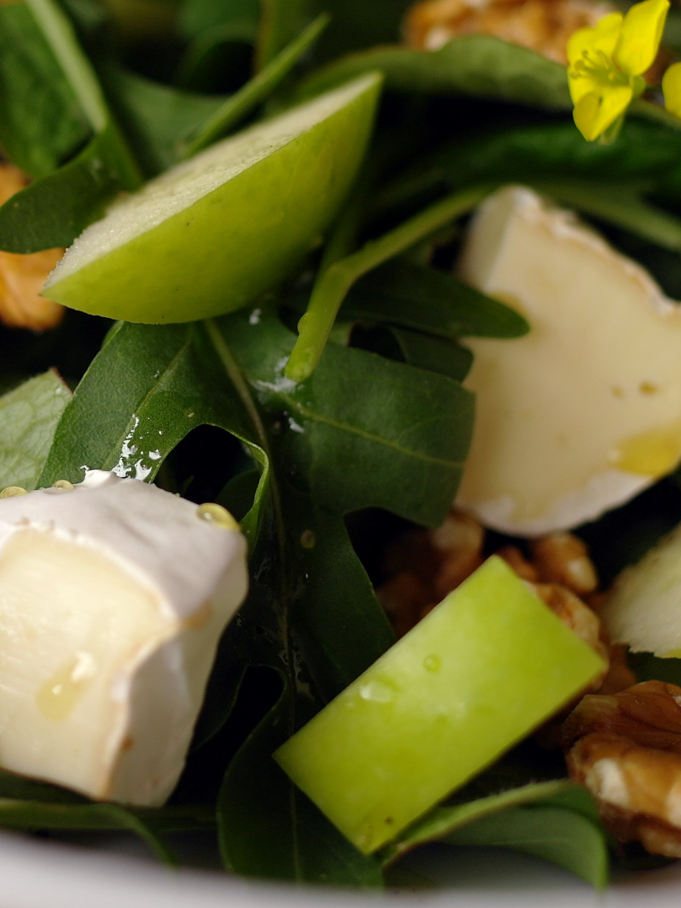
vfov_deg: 21.7
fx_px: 2361
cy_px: 319
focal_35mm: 90
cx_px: 77
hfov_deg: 16.2
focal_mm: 30
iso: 100
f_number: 2.2
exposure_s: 1/400
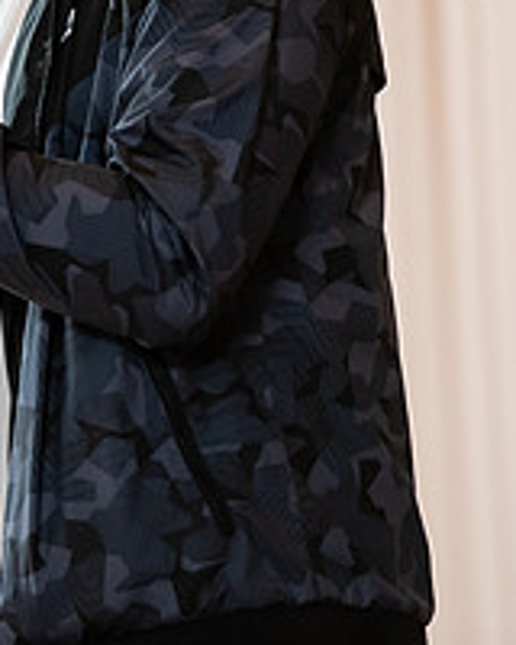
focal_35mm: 518
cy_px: 34
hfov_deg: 3.0
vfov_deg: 3.7
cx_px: -148
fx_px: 9888
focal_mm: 190
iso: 2000
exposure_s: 1/200
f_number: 2.8
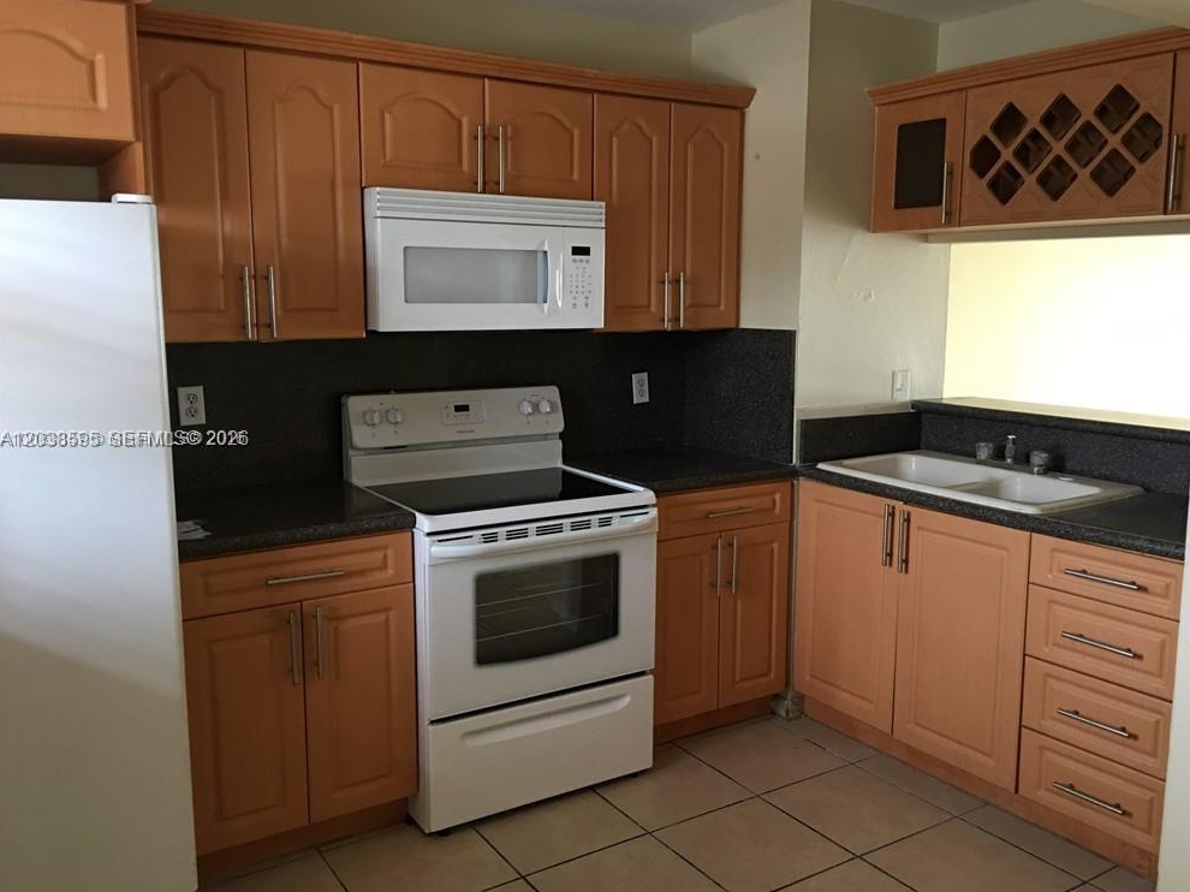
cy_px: 440
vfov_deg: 46.8
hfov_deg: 60.0
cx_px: 611
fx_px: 1031
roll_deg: +0.1
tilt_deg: -7.3
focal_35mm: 30
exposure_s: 1/15
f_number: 2.2
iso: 80
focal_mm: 4.15
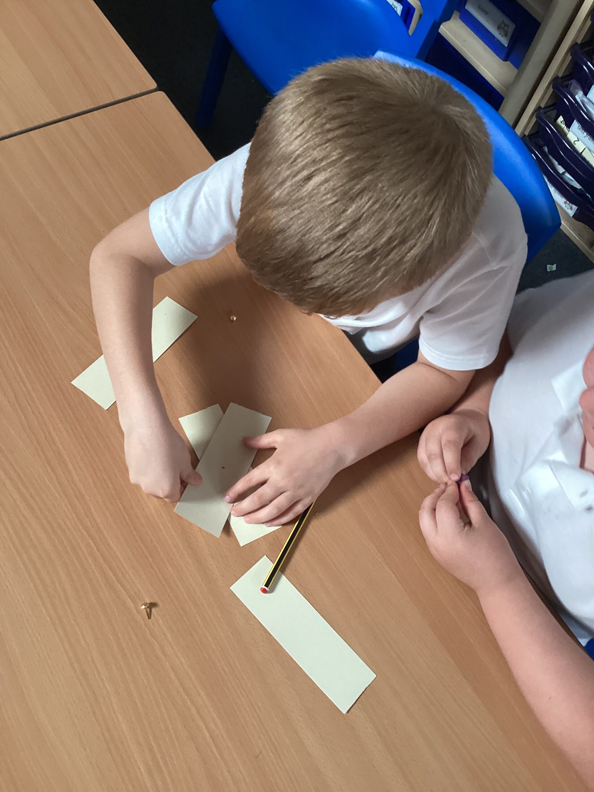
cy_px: 396
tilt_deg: -61.6
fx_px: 709
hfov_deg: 45.4
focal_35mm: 31
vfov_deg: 58.4
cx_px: 297
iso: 160
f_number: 2.4
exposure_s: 1/50
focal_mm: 3.3
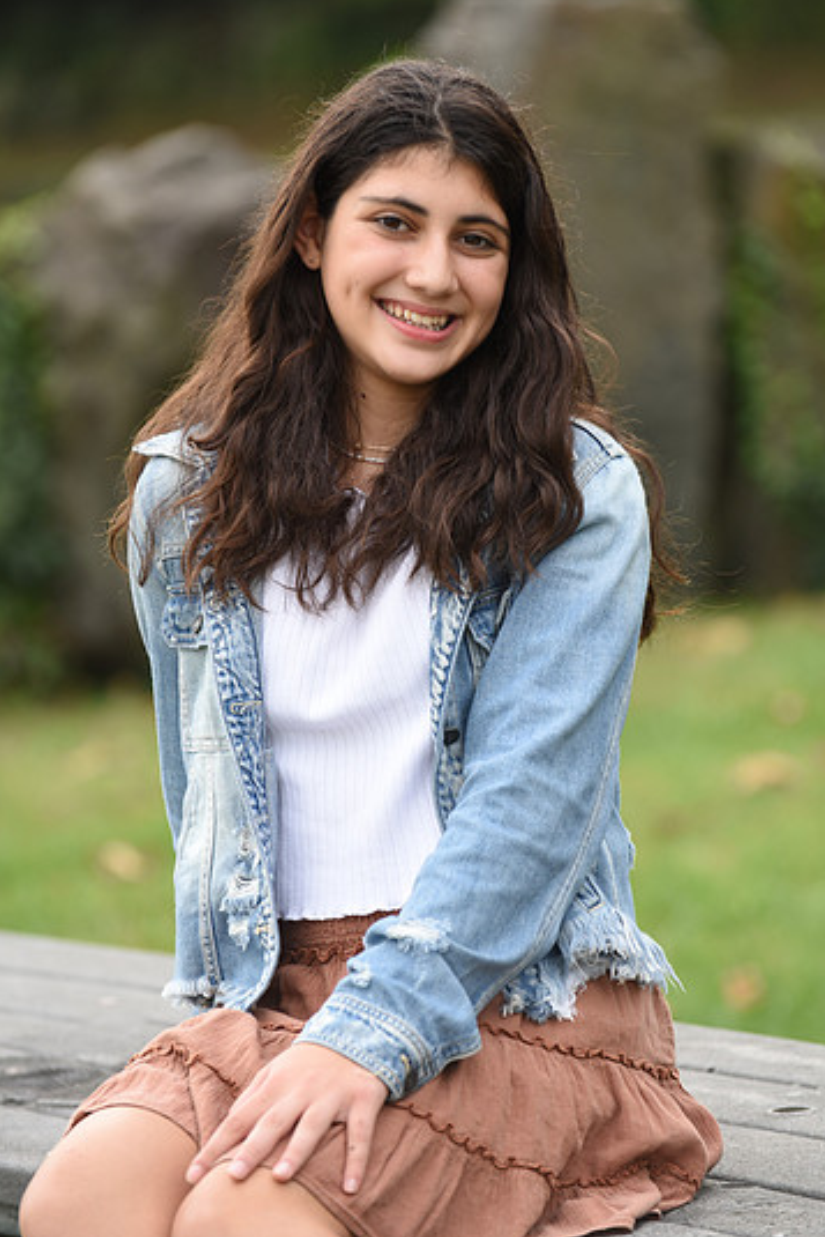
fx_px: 7076
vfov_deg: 10.0
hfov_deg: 6.7
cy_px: 610
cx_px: 424
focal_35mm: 206
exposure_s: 1/500
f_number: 5
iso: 400
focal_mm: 190
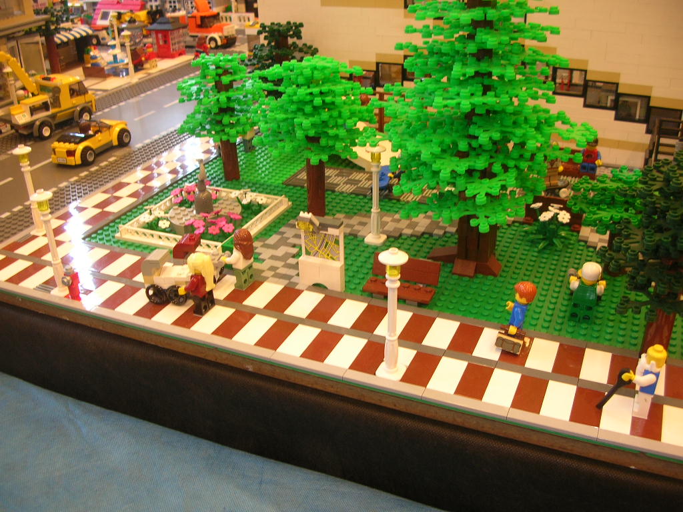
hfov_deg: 52.6
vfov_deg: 40.7
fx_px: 691
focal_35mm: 35
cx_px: 342
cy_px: 256
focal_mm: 5.8
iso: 50
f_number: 2.8
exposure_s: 1/14.8
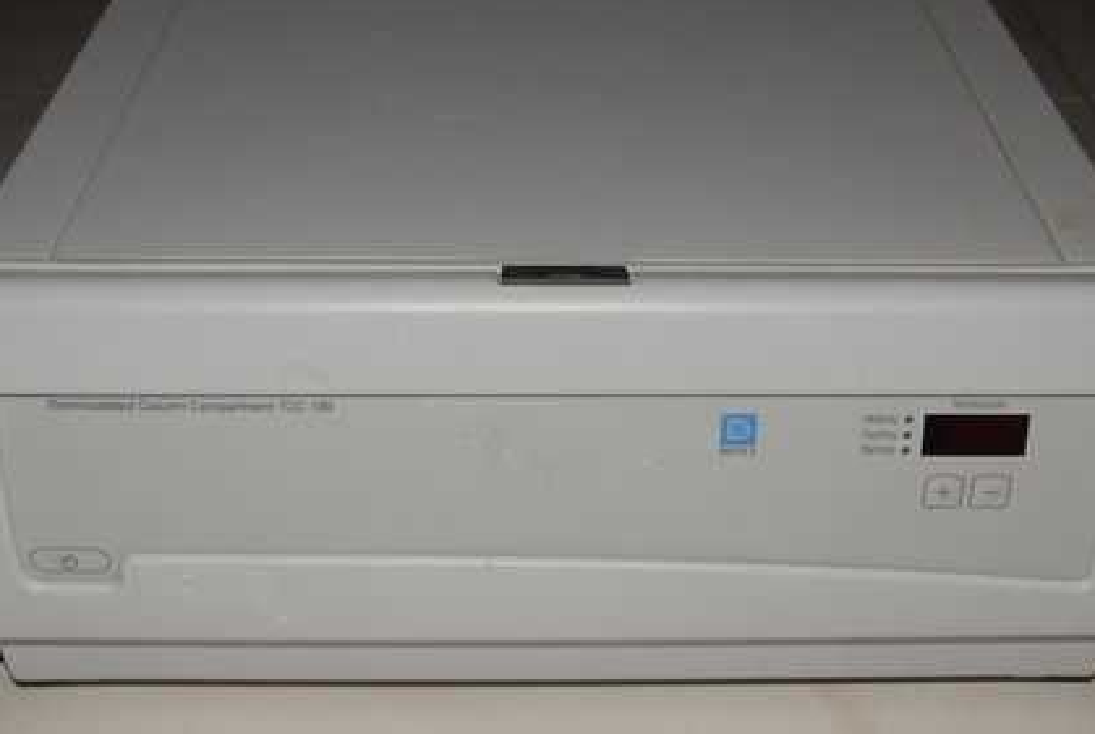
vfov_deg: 25.1
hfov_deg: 36.8
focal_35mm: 54
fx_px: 1645
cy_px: 414
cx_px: 585
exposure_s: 1/100
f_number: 10
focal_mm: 26
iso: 800
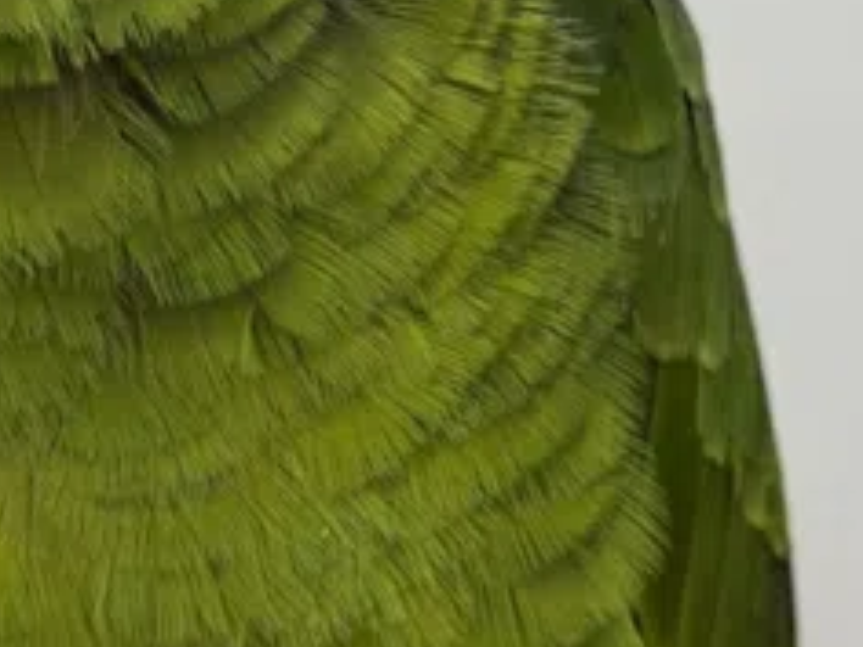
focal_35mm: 65
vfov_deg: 22.6
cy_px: 296
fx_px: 1620
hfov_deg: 29.0
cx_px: 146
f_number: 1.78
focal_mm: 6.76
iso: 125
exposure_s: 1/50
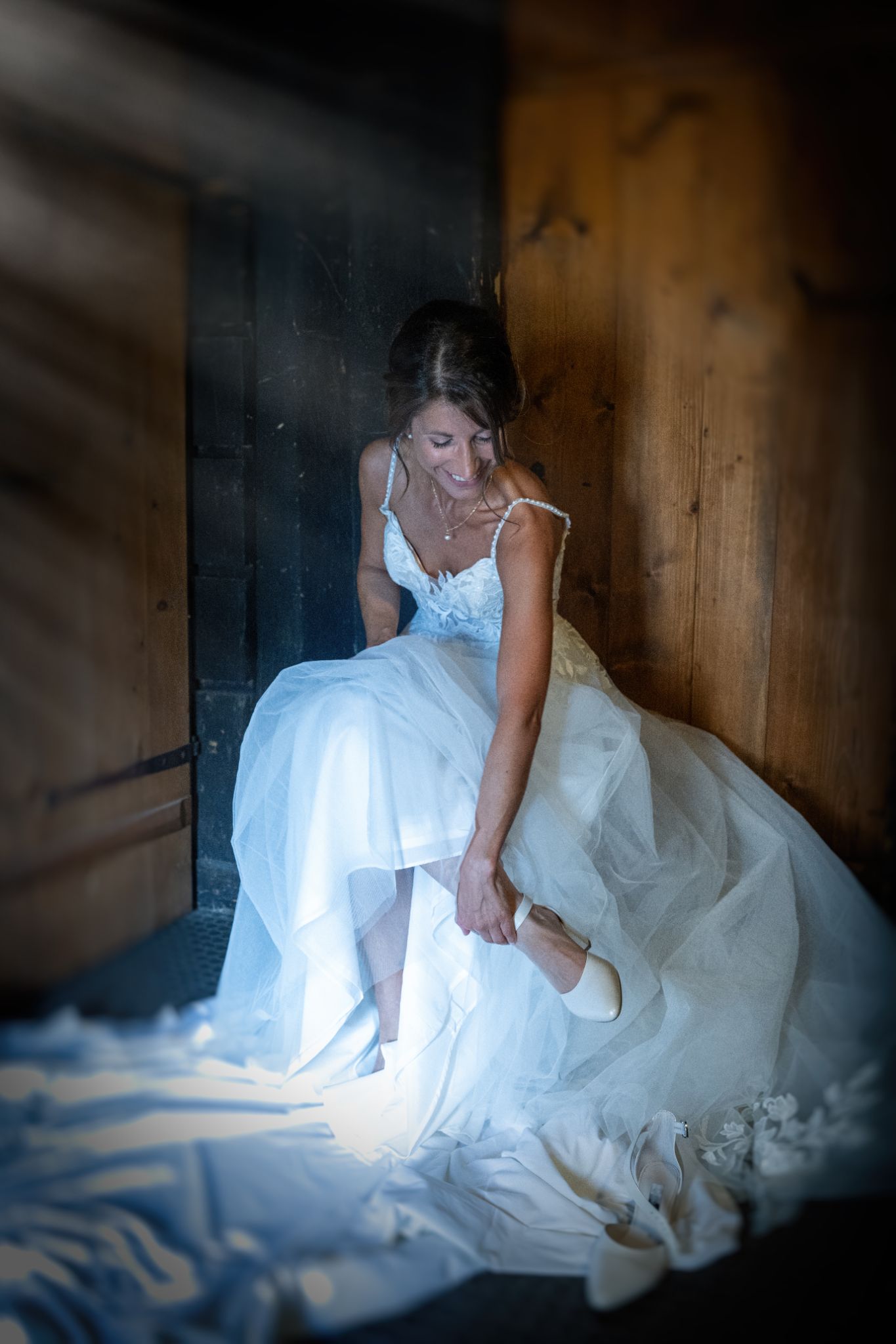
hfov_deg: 38.4
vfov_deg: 55.1
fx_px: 1288
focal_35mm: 34
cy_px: 672
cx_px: 448
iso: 2500
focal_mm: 34.5
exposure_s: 1/30
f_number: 4.5
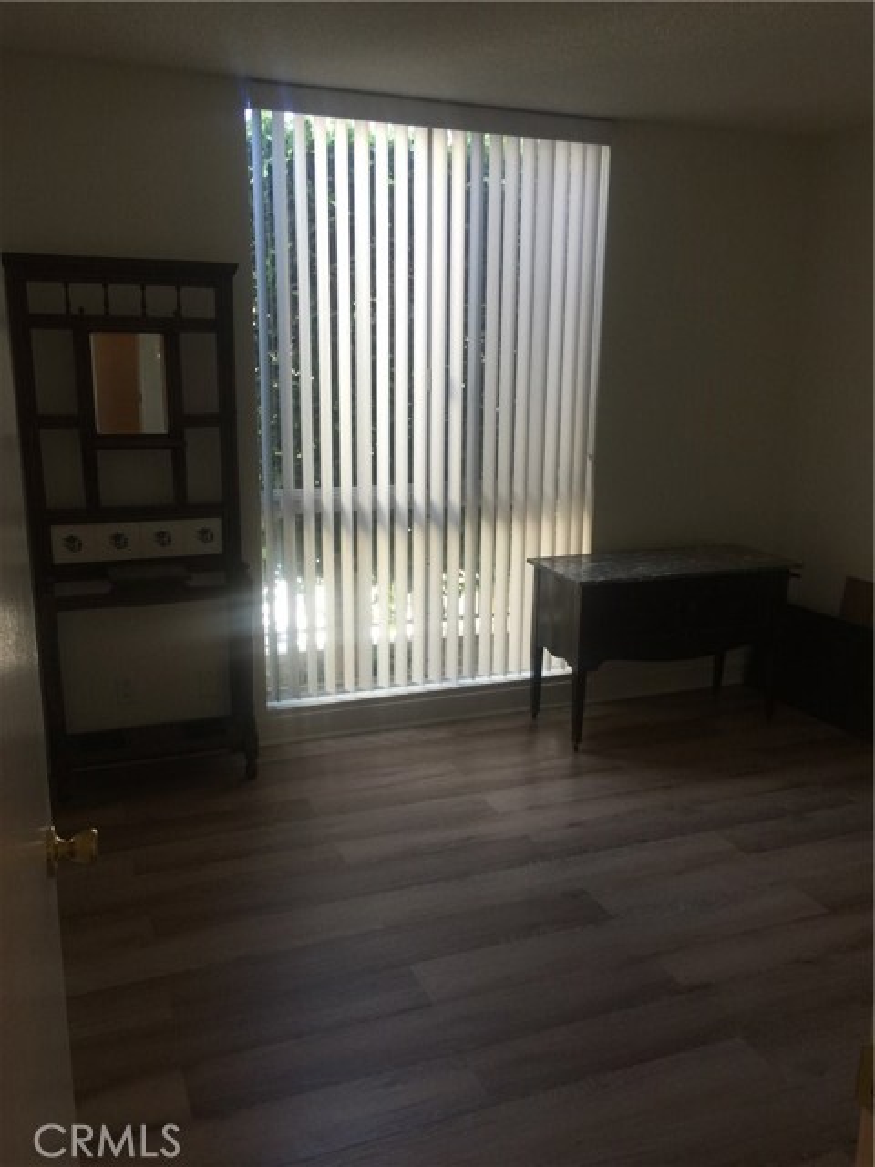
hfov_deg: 48.2
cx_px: 438
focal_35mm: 29
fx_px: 977
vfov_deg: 61.7
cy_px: 584
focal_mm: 4.15
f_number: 2.2
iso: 40
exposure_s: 1/30
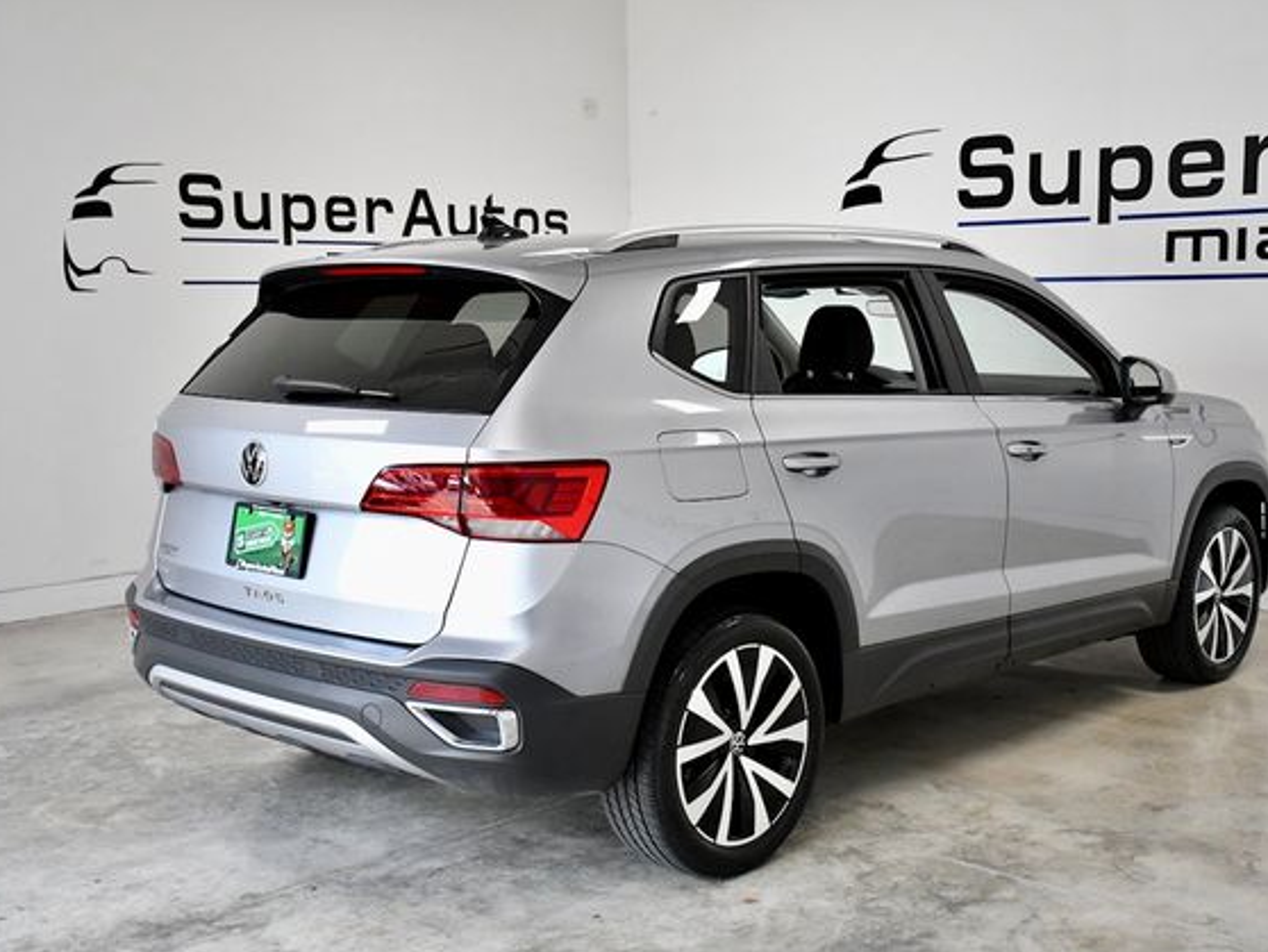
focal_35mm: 43
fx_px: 1576
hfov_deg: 43.8
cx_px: 698
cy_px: 478
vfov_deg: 33.6
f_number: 4
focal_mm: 26
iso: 2500
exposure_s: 1/1600
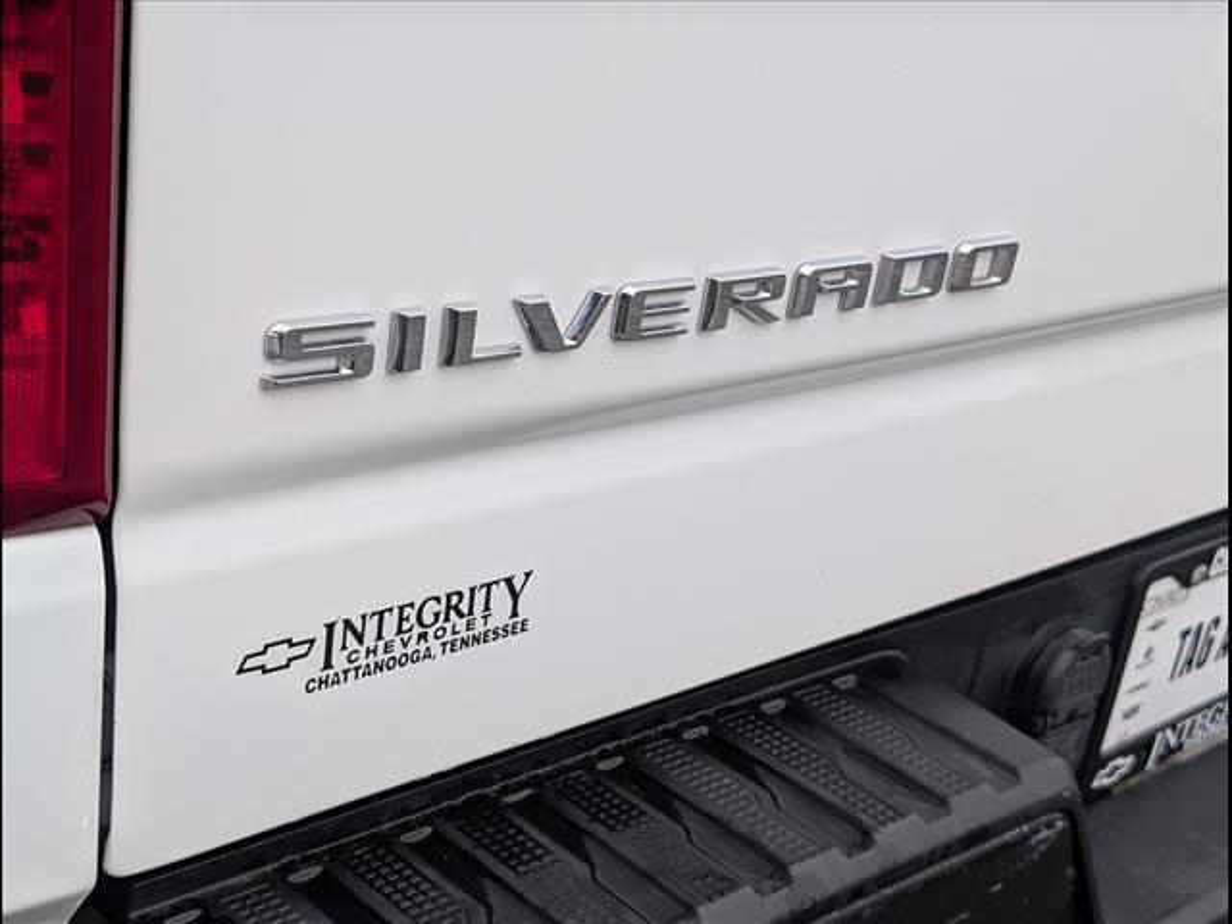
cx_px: 616
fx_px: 1744
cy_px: 462
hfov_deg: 38.9
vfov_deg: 29.7
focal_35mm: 49
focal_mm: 6.9
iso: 39
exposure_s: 1/286
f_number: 1.68
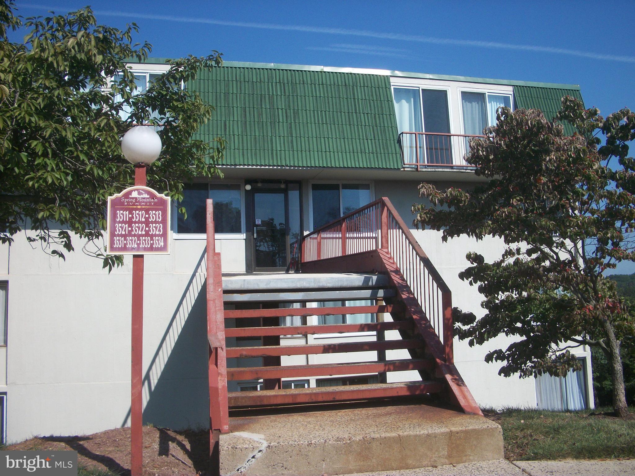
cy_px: 238
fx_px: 642
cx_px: 318
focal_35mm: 35
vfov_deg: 40.7
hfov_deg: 52.6
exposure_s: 1/200
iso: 80
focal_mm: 6.3
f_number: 8.8
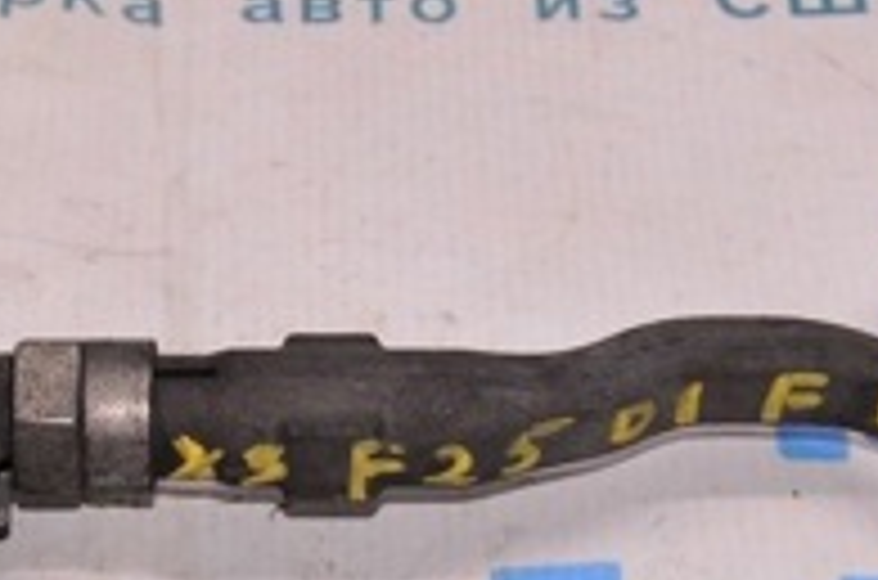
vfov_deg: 9.2
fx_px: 3601
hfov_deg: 13.8
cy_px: 470
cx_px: 144
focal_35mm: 148
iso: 1600
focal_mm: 30
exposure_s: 1/200
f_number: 8
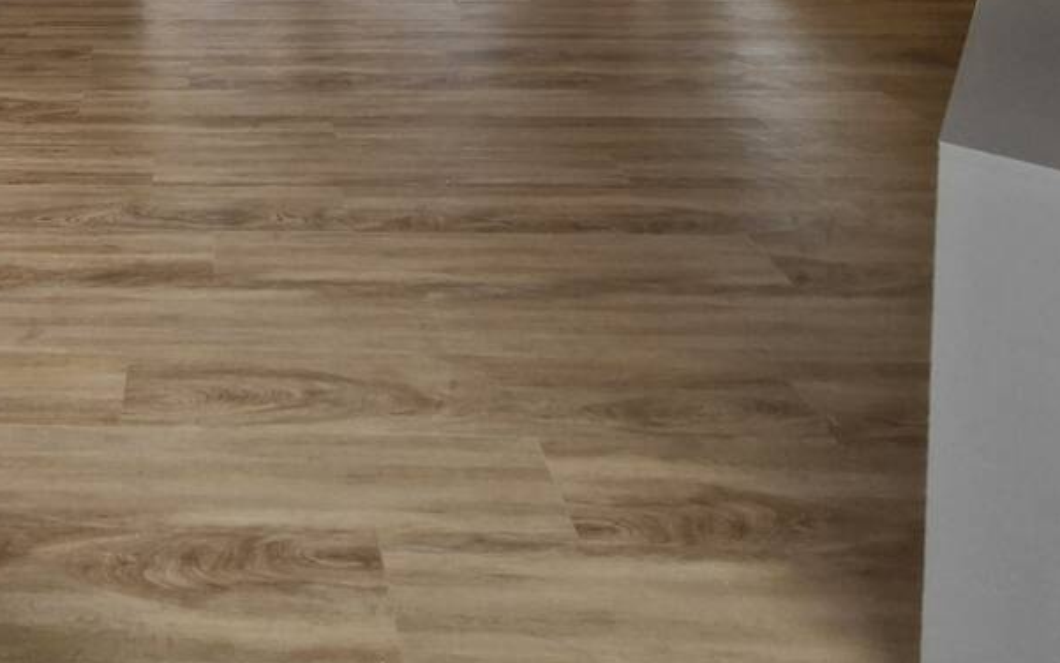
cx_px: 150
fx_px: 954
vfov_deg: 28.6
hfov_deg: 52.6
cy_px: -270
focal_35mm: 33
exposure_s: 1/60
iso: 80
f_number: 2.2
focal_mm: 1.74
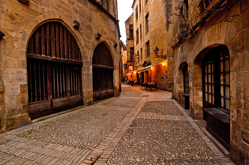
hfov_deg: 57.3
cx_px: 124
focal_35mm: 33
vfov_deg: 39.9
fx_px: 228
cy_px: 82
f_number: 8
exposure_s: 1/10
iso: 200
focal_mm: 22
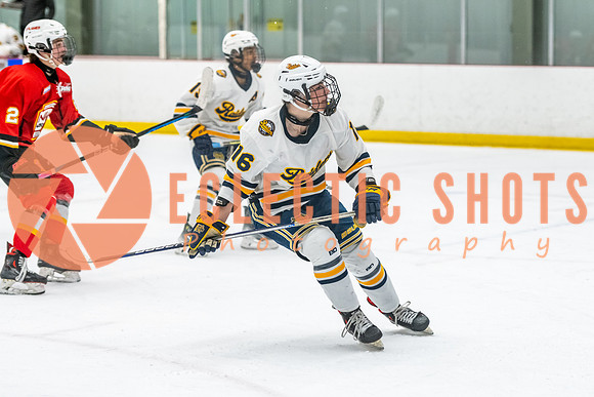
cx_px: 357
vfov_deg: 10.7
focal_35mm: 128
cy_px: 199
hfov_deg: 16.0
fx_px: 2118
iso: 3200
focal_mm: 102
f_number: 2.8
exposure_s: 1/800
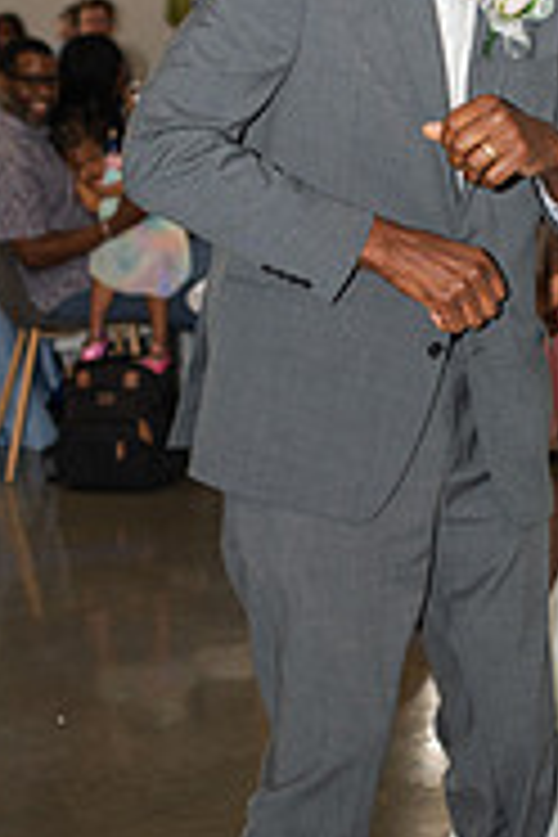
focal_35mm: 121
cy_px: 342
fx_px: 2813
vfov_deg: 16.9
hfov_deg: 11.3
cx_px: 468
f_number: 3.2
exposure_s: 1/200
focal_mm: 50
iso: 800
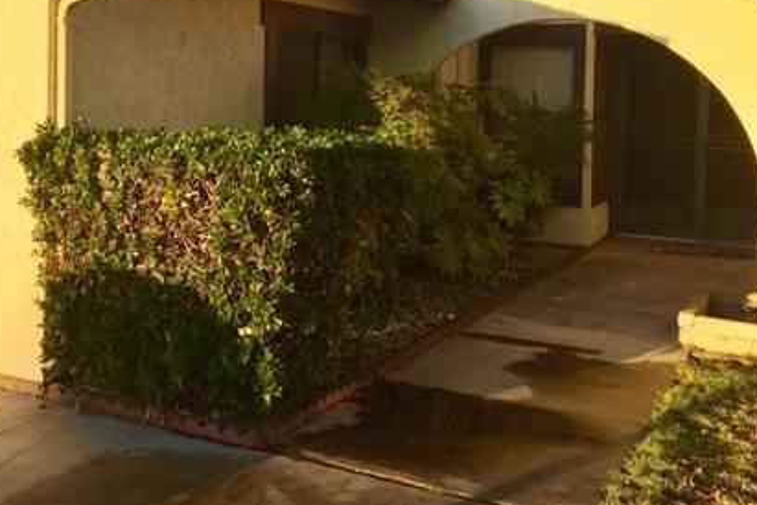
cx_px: 179
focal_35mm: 47
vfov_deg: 28.2
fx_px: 988
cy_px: 120
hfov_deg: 40.6
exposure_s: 1/1199
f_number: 2.2
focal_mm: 4.15
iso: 32
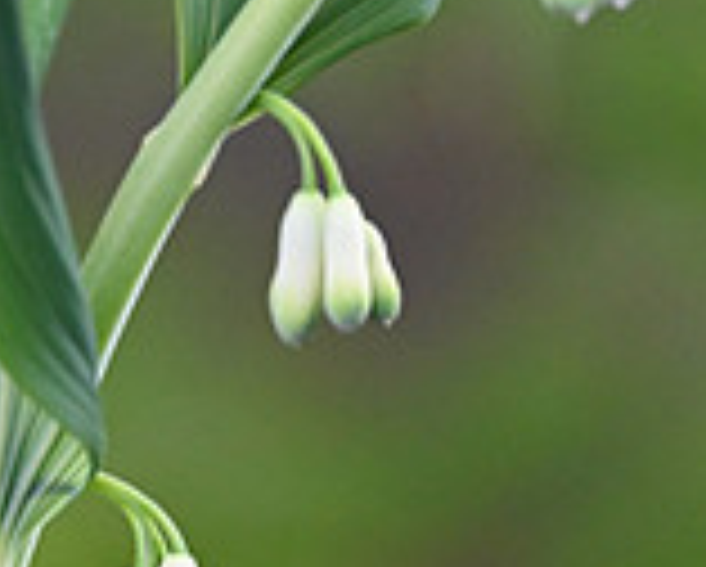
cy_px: 259
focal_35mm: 2082
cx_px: 346
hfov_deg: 0.9
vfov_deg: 0.7
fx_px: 43557
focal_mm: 600
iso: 3200
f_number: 6.3
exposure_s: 1/200
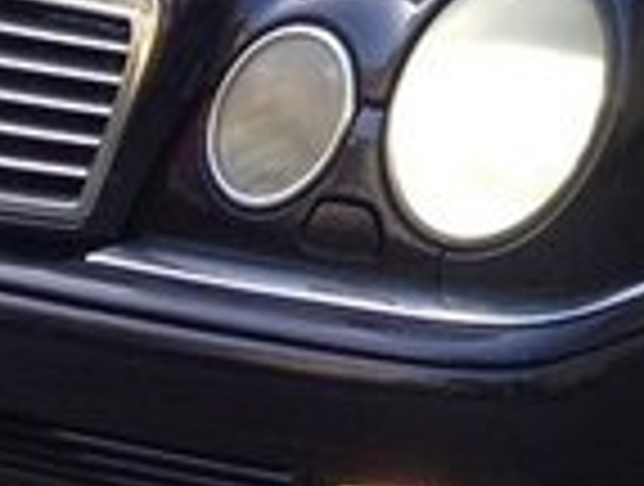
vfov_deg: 9.1
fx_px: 3003
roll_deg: -2.2
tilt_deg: -18.0
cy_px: -209
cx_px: 1396
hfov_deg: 10.9
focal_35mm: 161
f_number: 2.4
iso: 50
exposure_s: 1/120
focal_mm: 4.28
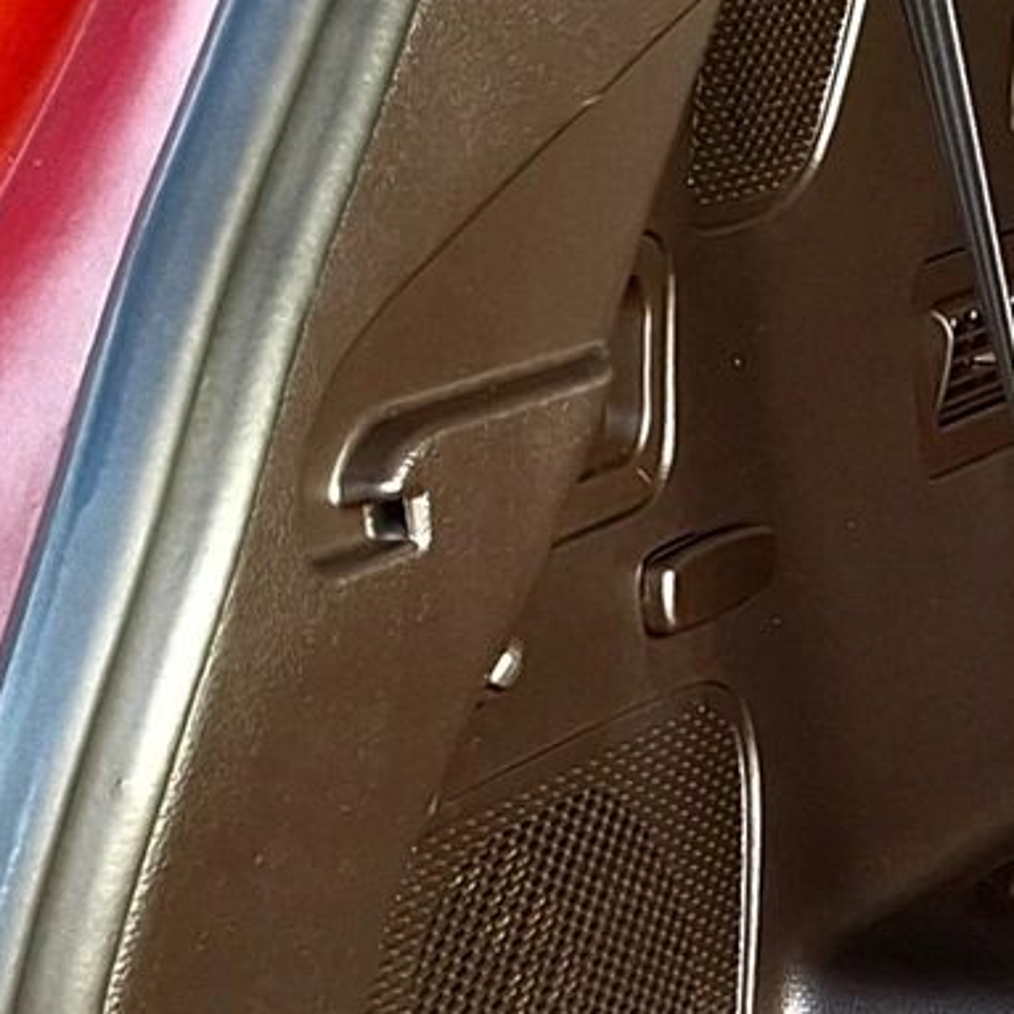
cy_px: 911
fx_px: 4507
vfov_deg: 12.7
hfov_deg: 9.7
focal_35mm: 136
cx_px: 3068
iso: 50
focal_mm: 5.54
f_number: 1.8
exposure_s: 1/60.2
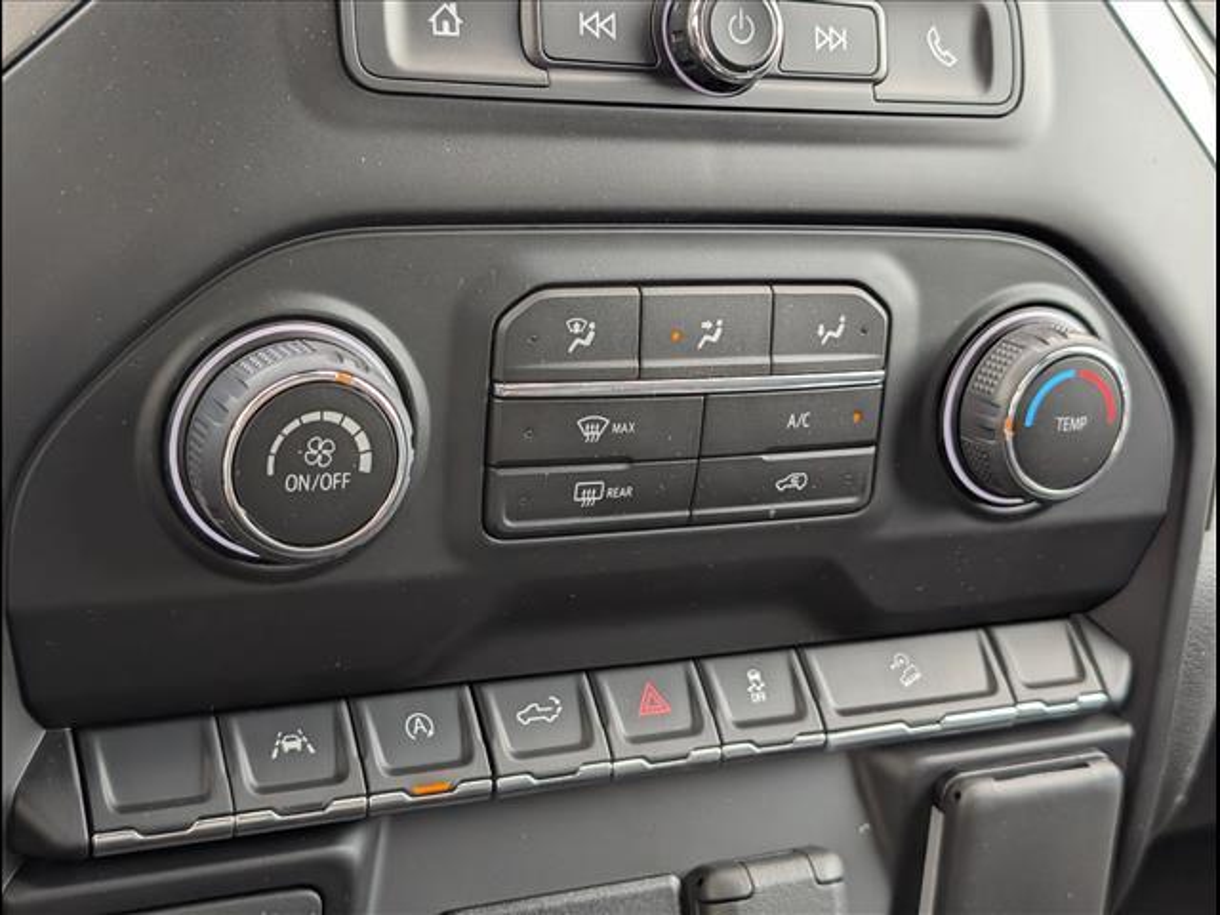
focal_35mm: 49
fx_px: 1727
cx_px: 610
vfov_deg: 29.7
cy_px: 458
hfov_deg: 38.9
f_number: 1.68
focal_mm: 6.9
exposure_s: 1/159
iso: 78
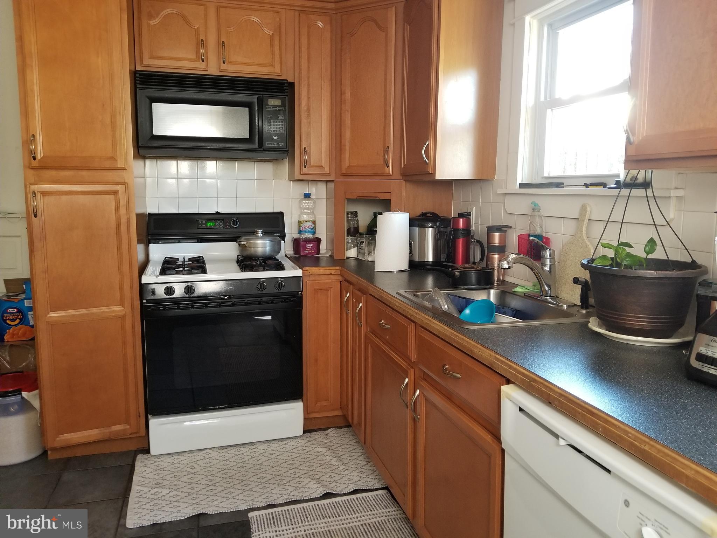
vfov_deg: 53.1
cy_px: 269
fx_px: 539
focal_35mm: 26
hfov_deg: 67.3
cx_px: 358
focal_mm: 4.25
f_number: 1.7
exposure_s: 1/30
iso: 200
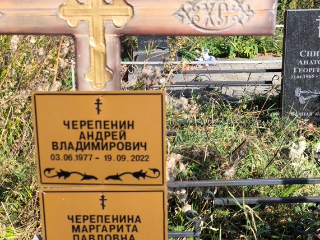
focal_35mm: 70
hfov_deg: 27.7
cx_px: 127
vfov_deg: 20.9
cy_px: 160
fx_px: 647
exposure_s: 1/649
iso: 50
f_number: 1.7
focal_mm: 4.71
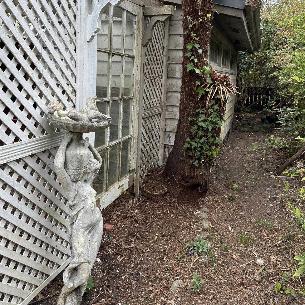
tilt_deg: -5.9
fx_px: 289
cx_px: 150
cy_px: 103
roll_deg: -3.0
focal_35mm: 29
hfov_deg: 55.6
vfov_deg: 54.6
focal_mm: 6.86
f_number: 1.78
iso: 80
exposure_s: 1/549
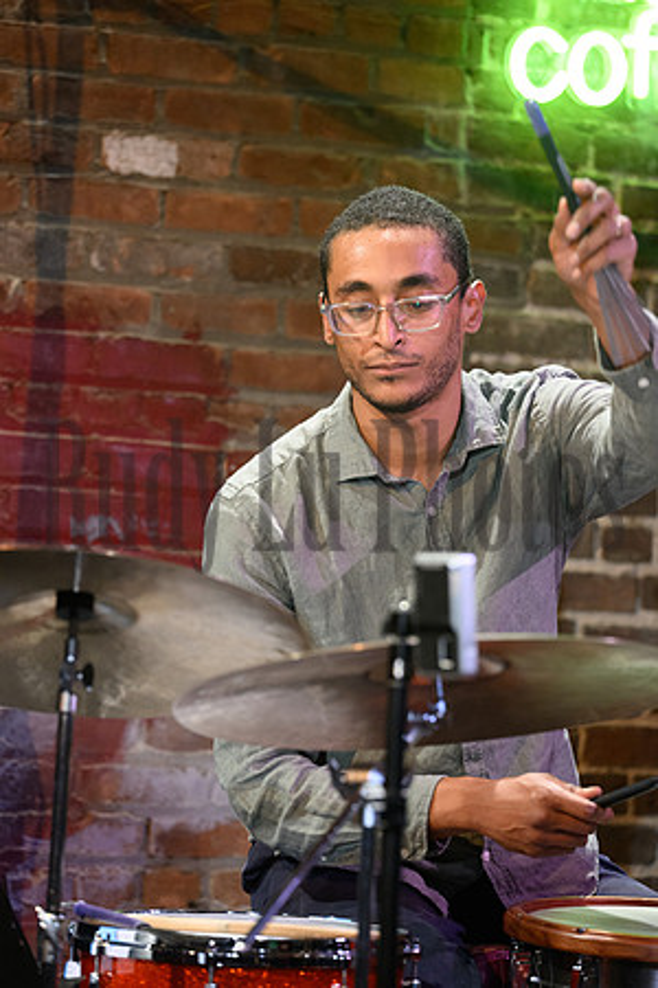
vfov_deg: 11.1
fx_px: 5072
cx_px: 329
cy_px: 494
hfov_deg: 7.4
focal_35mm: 185
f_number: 4
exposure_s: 1/250
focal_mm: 185
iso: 5000
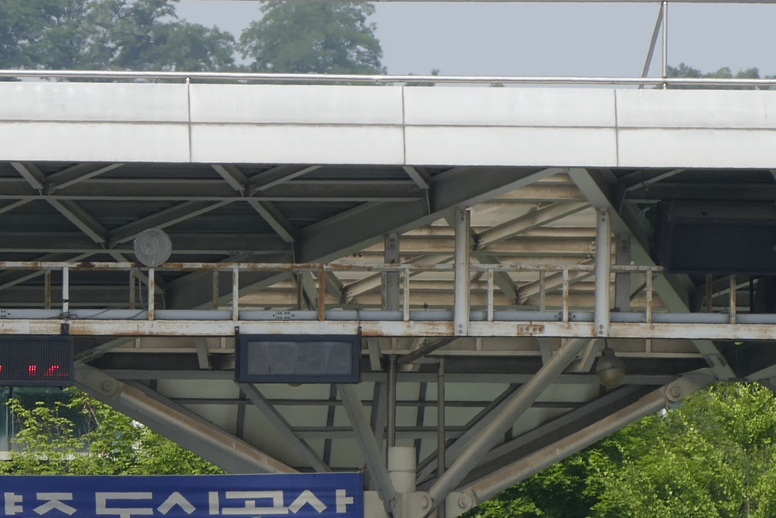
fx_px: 12136
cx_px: -61
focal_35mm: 563
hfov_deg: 3.7
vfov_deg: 2.4
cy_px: 692
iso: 125
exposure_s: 1/1300
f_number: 3.9
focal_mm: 58.01
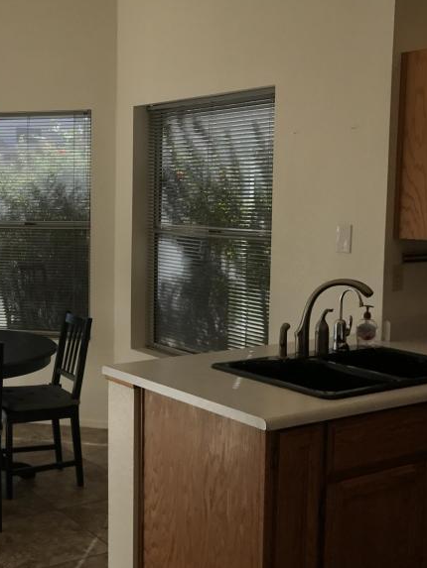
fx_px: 822
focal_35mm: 50
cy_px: 292
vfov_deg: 38.2
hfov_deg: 27.9
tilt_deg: -6.4
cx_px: 34
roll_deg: +0.7
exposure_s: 1/493
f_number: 1.8
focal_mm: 3.99
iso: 20
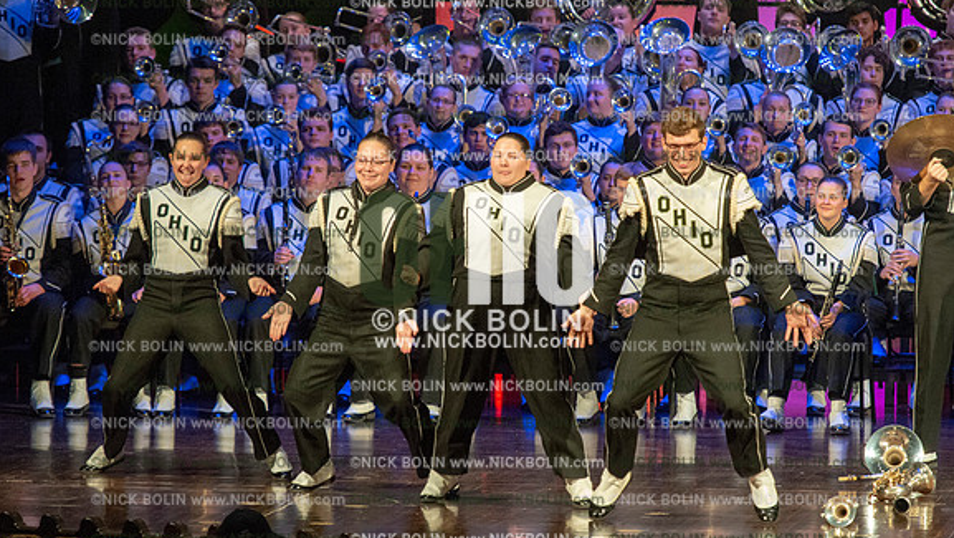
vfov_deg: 4.6
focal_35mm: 263
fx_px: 6655
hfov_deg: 8.2
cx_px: 476
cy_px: 270
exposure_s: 1/250
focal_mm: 250
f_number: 5.6
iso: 8000
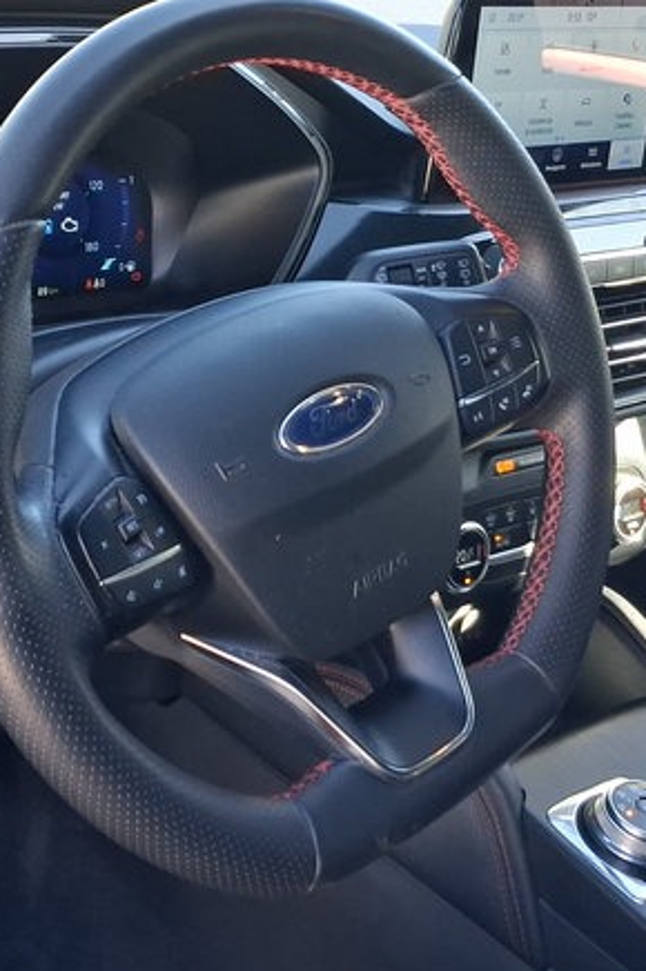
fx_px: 1779
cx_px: 272
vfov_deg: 30.4
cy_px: 356
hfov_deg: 20.6
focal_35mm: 66
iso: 83
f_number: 1.8
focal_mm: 4
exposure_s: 1/100
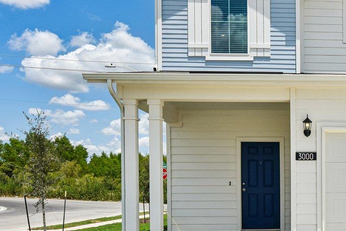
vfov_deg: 26.0
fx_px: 490
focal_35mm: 51
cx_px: 323
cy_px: 187
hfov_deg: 36.1
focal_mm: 18
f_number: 8
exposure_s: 1/800
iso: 100
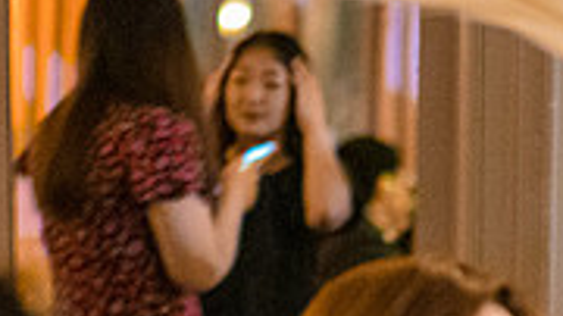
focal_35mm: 176
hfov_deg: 12.0
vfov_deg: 6.7
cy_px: 530
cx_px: 691
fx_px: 2626
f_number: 1.4
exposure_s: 1/40
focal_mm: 35
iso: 6400
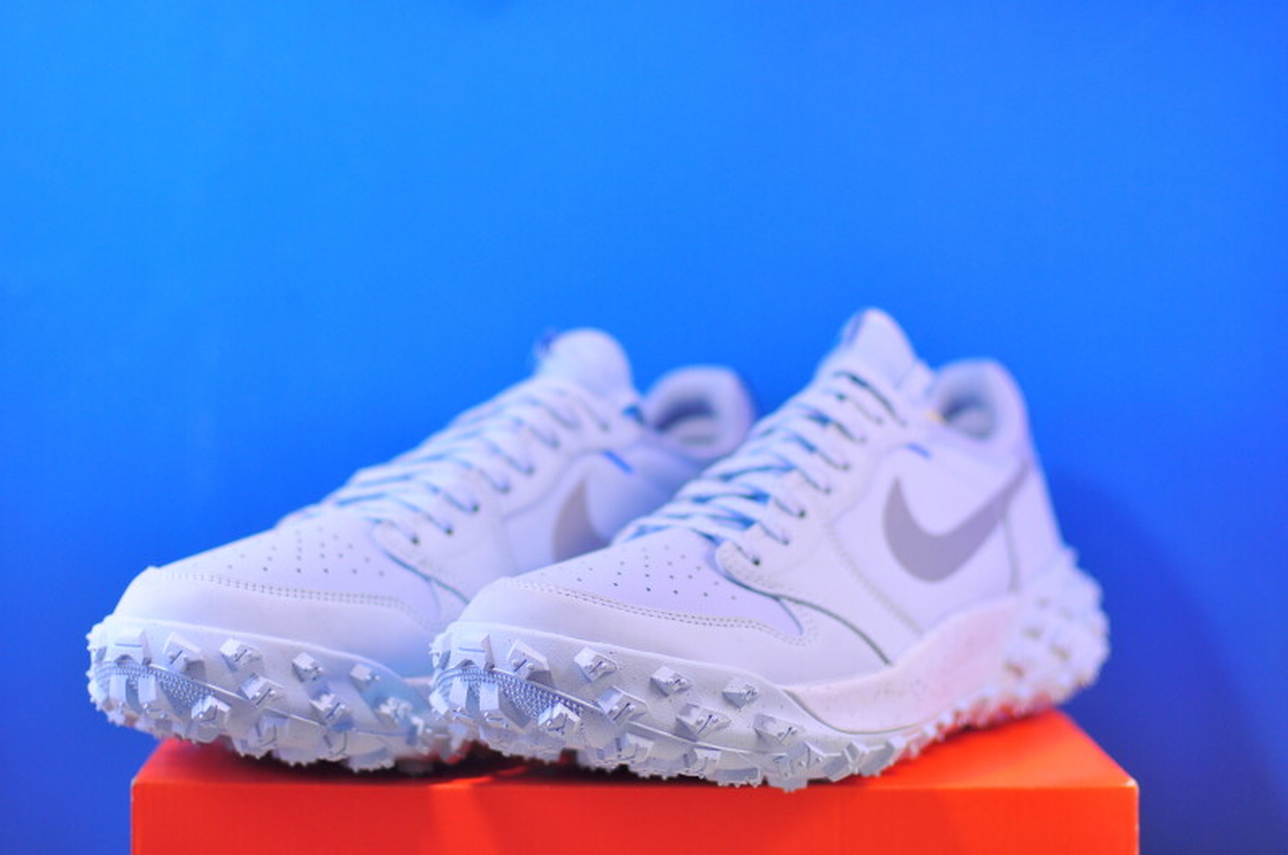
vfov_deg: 18.1
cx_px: 644
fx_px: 2680
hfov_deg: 27.0
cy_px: 428
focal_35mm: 75
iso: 250
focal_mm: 50
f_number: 2
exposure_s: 1/320
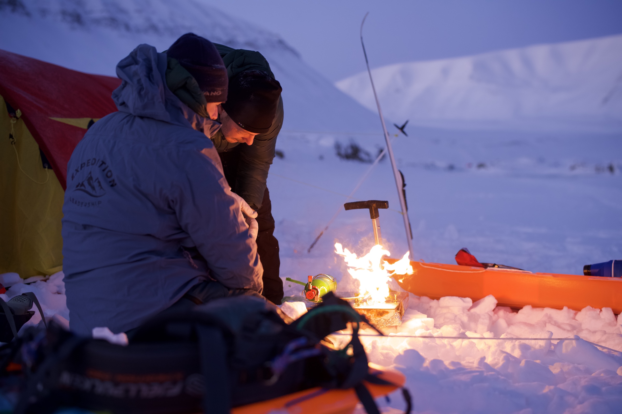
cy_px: 207
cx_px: 311
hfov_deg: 39.6
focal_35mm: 50
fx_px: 864
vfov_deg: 27.0
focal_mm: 50
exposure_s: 1/160
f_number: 2.2
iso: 1000
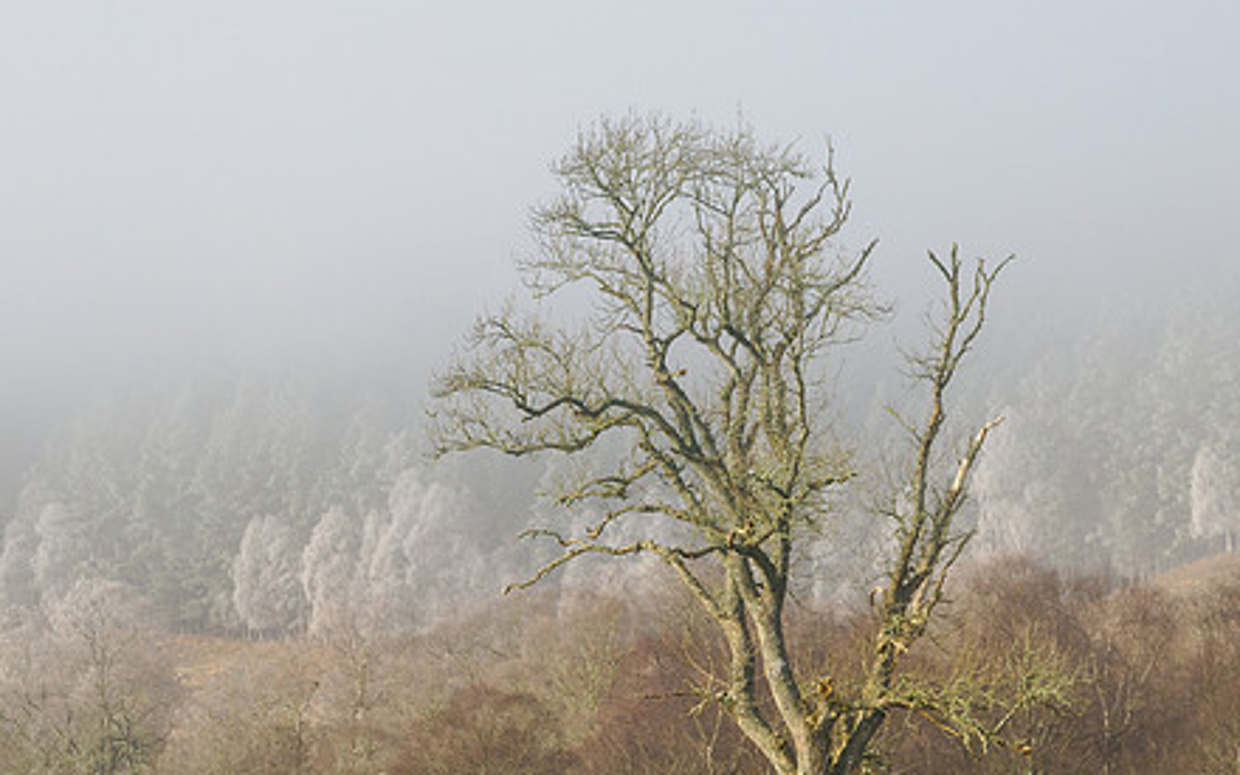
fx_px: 9158
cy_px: 548
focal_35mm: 271
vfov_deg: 4.8
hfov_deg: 7.7
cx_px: 566
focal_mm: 97
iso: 400
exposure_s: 1/1250
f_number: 5.6
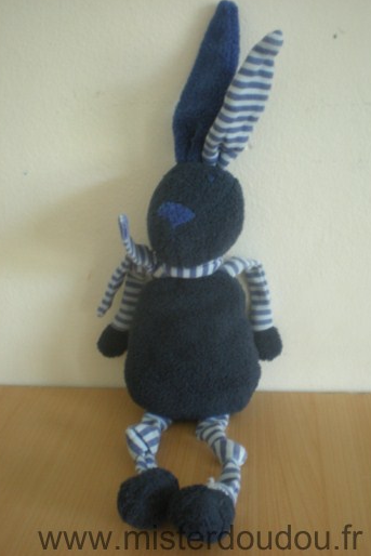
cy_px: 278
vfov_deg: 48.4
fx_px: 618
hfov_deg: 33.4
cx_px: 199
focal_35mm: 40
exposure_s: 1/11.1
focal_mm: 6.3
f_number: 3.1
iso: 200
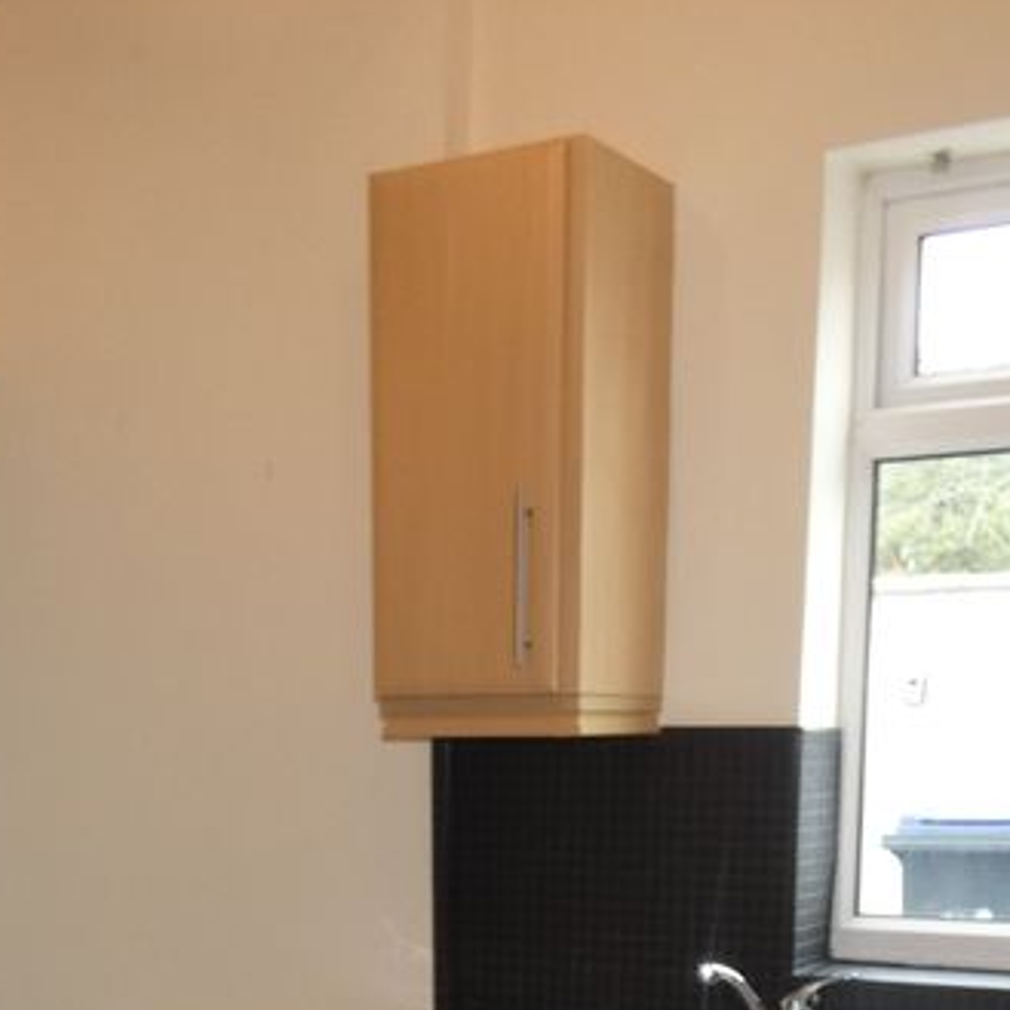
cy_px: 1145
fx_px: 1816
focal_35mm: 55
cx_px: 350
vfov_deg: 28.0
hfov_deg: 30.9
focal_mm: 3.6
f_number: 2.8
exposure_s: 1/60
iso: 200
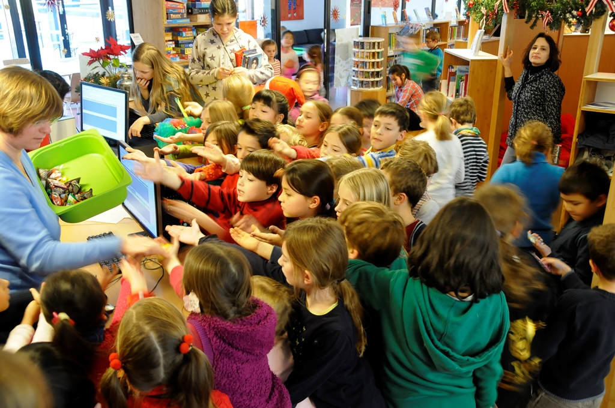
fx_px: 614
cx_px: 308
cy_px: 204
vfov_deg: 36.8
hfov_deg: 53.2
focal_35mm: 36
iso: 800
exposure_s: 1/8
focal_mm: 24
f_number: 5.6
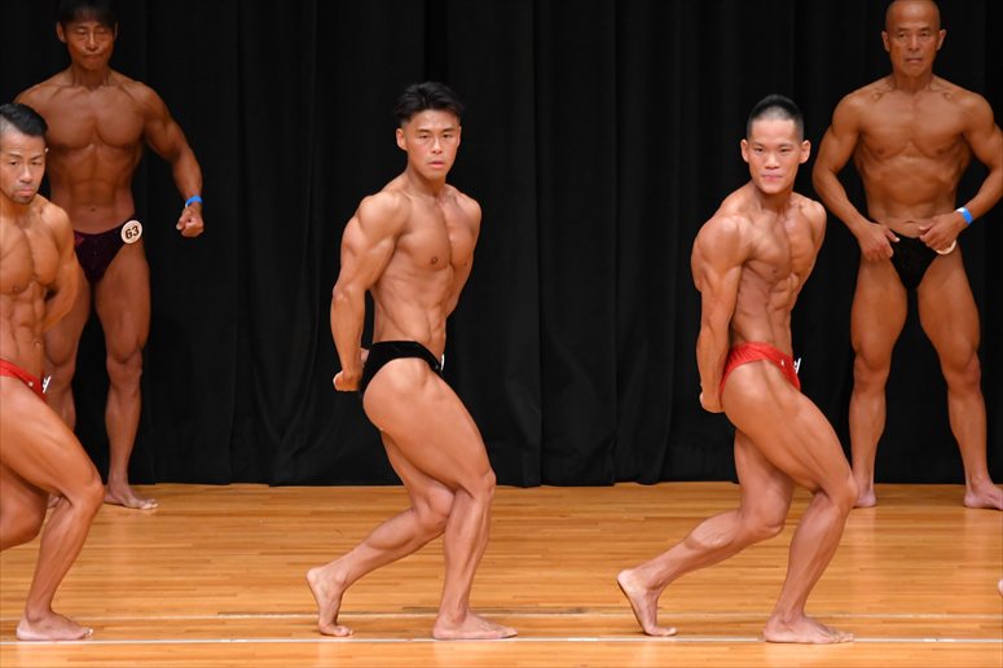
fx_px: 8354
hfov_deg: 6.9
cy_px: 334
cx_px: 502
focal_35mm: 300
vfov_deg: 4.6
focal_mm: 200
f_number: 5.6
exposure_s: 1/400
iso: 4000
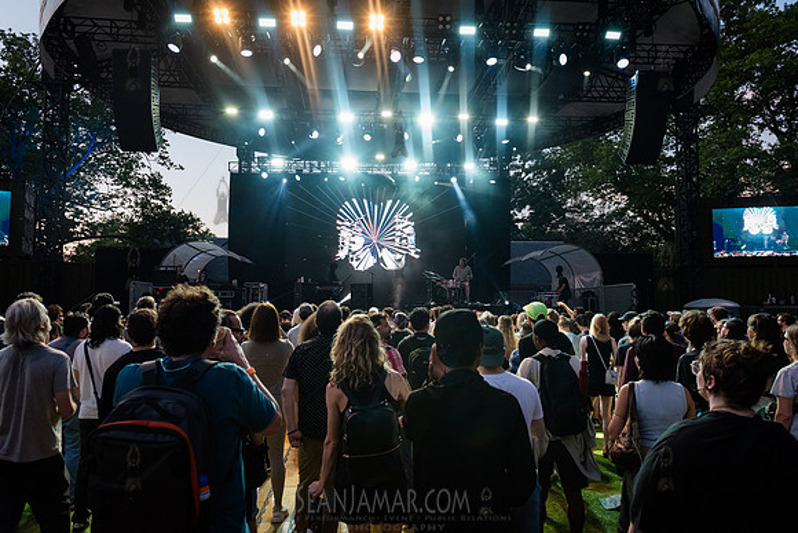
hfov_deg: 73.6
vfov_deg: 53.1
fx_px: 533
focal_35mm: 24
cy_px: 266
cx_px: 399
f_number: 4
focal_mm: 24
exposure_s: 1/400
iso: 4000
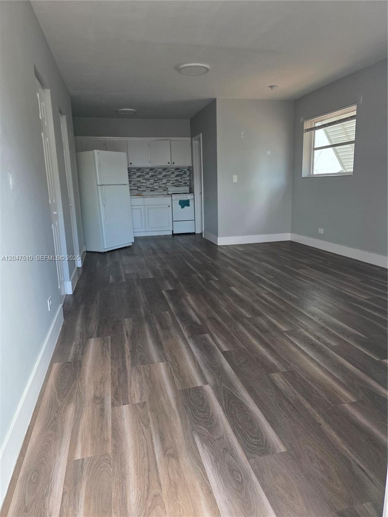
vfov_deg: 73.9
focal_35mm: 23
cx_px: 194
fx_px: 344
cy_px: 258
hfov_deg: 58.9
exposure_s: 1/180
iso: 200
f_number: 1.7
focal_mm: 6.3
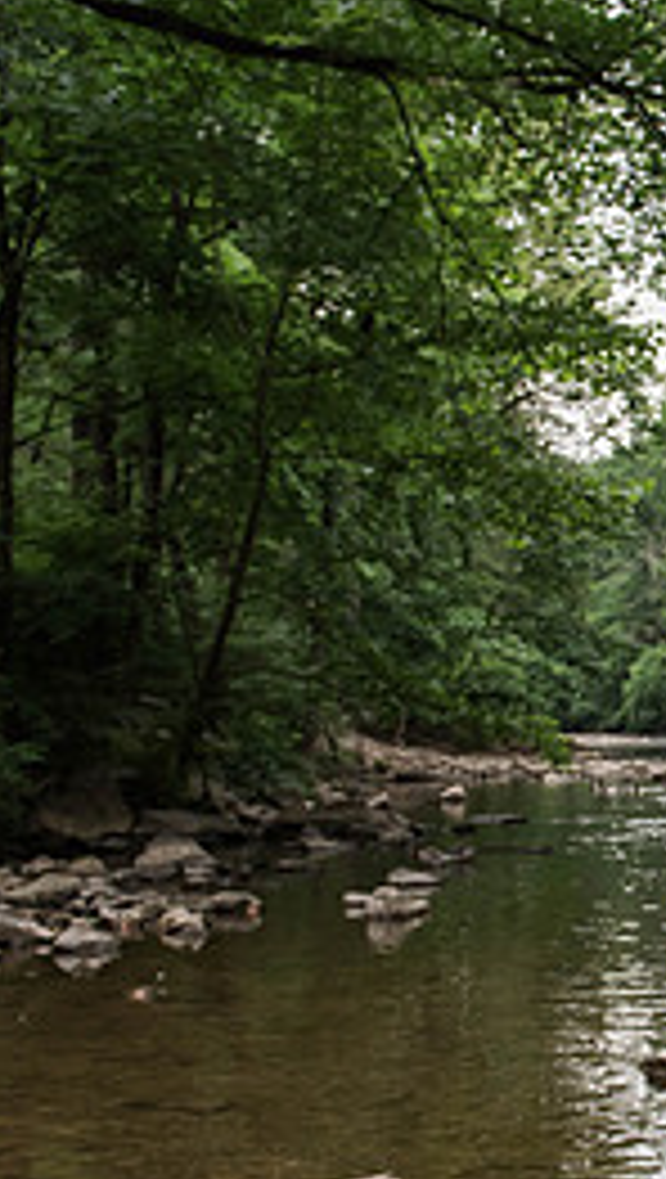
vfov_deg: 31.3
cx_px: 852
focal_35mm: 67
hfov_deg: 17.0
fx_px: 2097
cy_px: 703
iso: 1250
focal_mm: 28
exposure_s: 1/160
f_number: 4
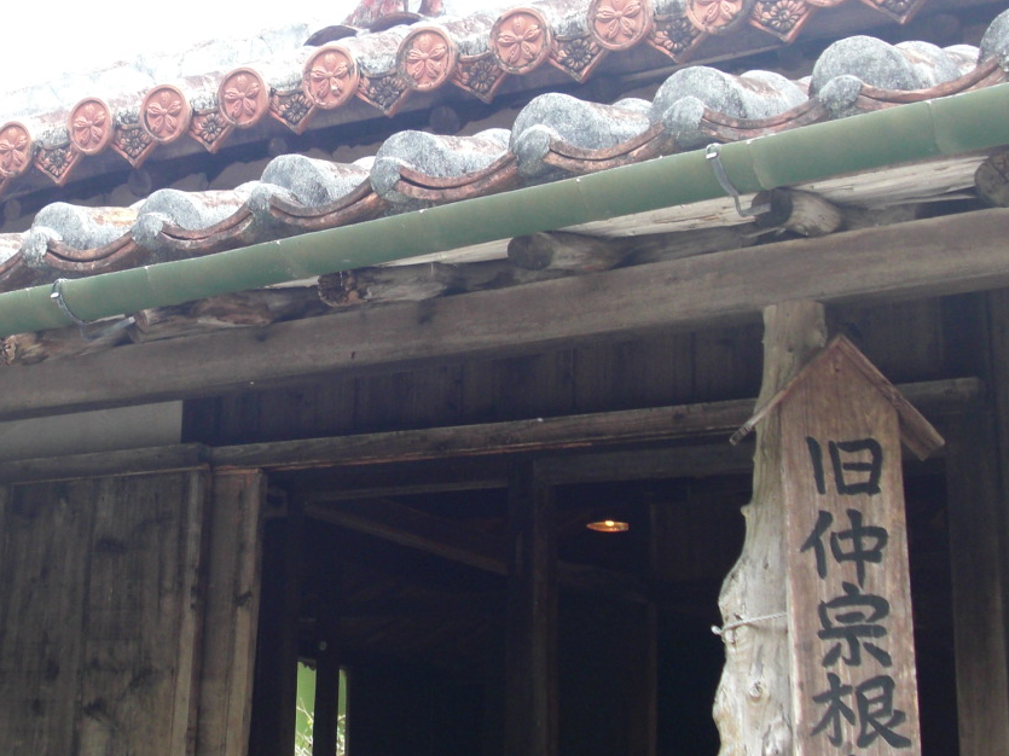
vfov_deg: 21.2
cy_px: 243
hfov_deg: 27.8
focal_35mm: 69
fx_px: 2011
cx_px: 274
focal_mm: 6.3
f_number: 2.8
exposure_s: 1/100
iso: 100
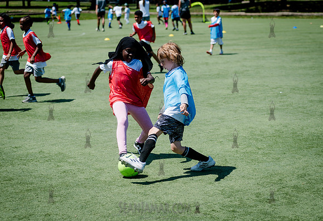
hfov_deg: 20.9
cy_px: 131
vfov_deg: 14.4
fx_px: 874
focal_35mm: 97
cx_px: 183
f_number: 4
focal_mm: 80
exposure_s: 1/1600
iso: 200
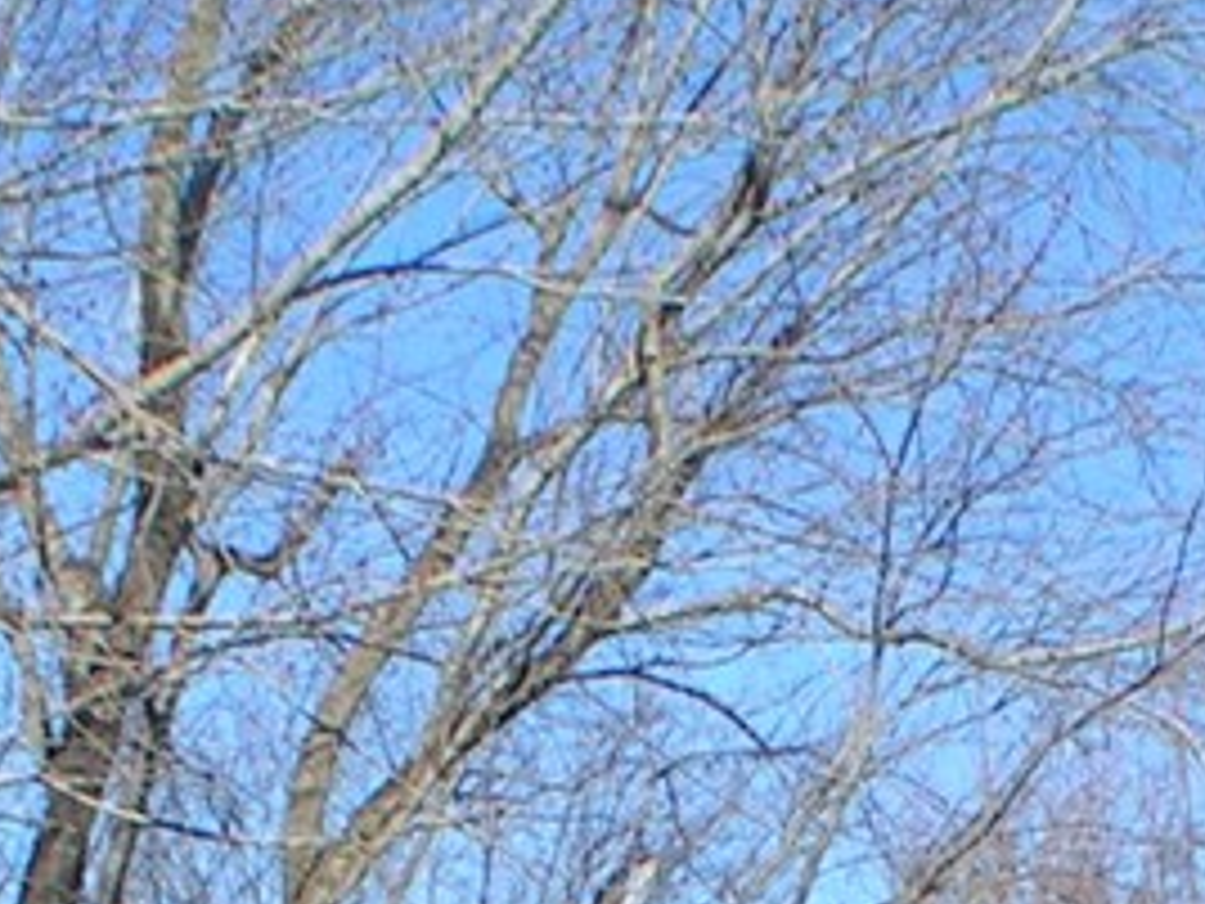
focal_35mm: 145
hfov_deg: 13.5
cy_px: 1466
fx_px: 5048
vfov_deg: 9.8
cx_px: 971
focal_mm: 5.8
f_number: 5.6
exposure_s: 1/250
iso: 50
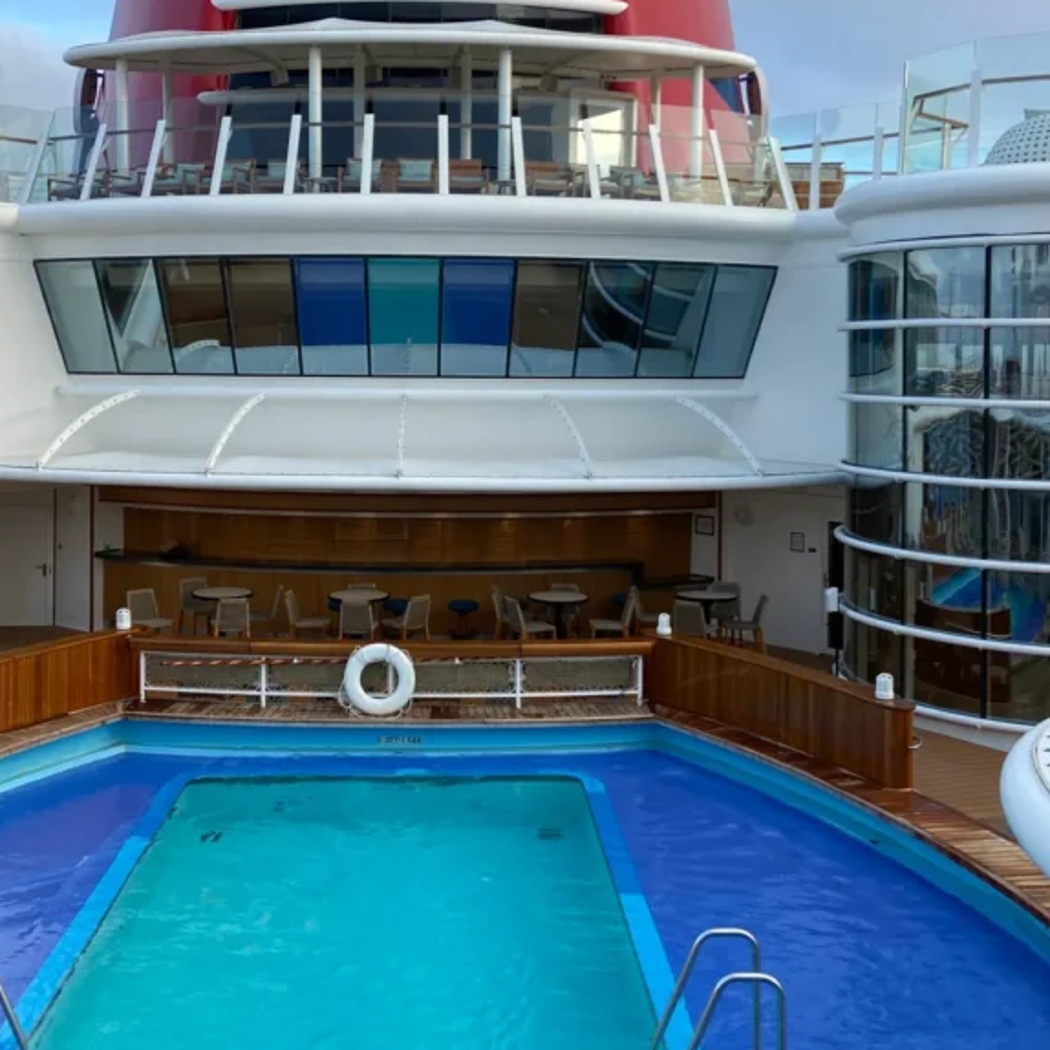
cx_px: 450
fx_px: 1407
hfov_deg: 40.8
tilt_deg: -4.2
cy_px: 428
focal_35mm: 41
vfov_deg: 40.8
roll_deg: +0.5
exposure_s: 1/733
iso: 32
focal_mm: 4.25
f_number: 1.8
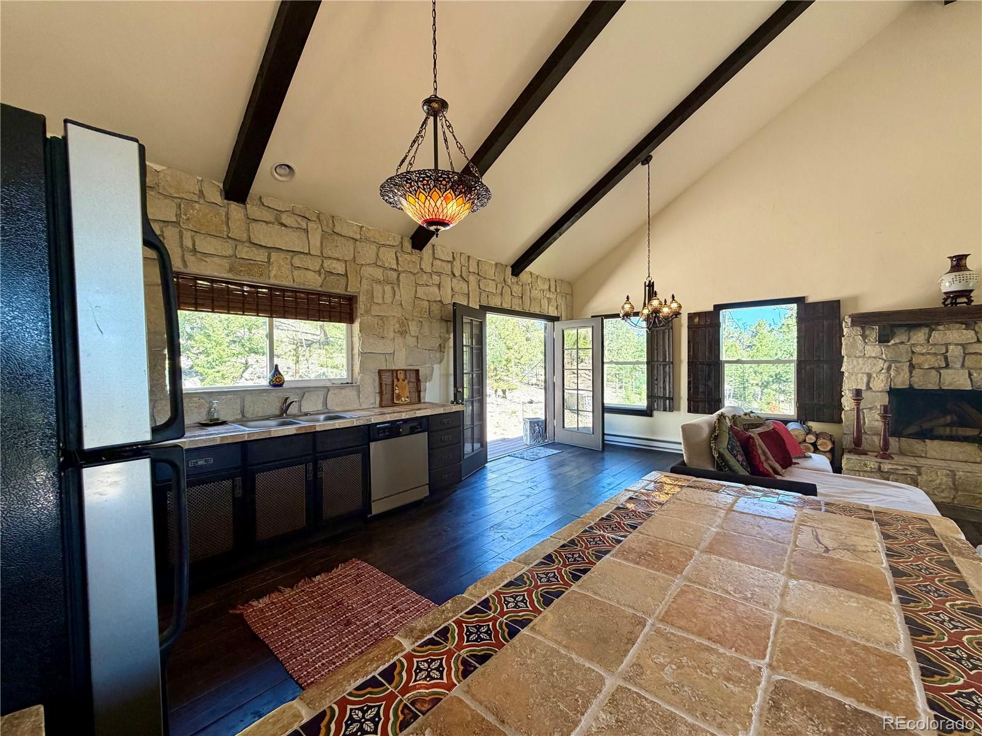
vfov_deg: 85.7
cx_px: 491
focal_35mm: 14
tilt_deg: -0.6
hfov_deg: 102.1
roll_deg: +0.7
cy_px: 368
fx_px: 397
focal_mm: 2.22
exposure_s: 1/120
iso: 200
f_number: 2.2
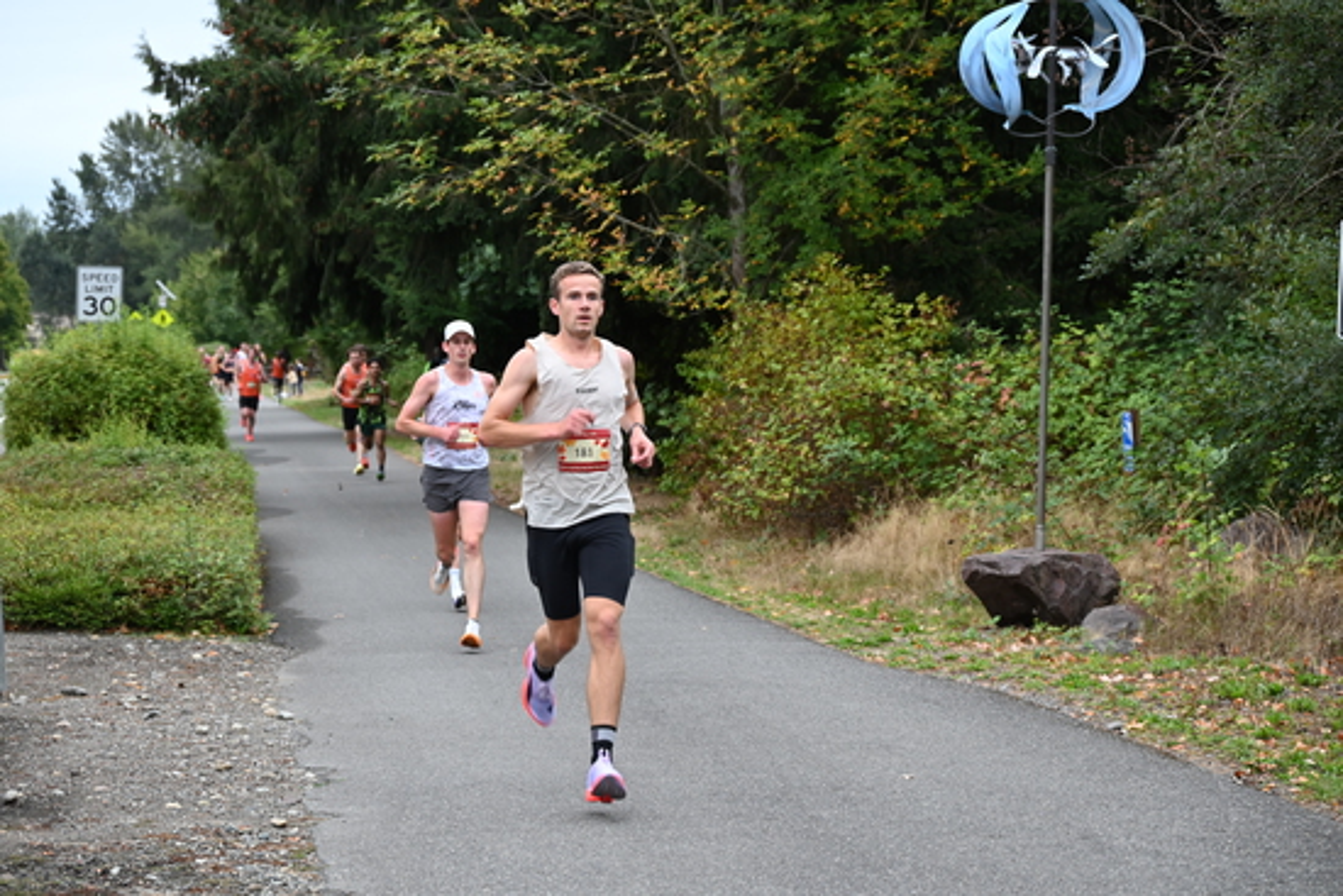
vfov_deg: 14.9
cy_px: 448
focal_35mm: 92
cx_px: 672
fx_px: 3433
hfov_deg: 22.1
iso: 500
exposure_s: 1/125
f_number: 6.3
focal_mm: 92
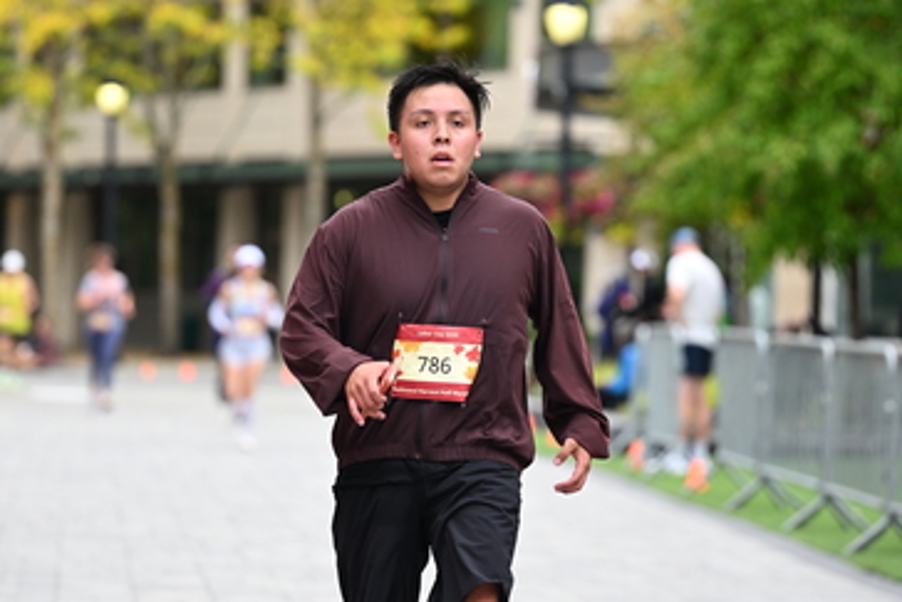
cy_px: 275
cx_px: 450
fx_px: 4737
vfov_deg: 7.3
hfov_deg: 10.9
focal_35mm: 189
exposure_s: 1/2000
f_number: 2.8
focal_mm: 125
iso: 640
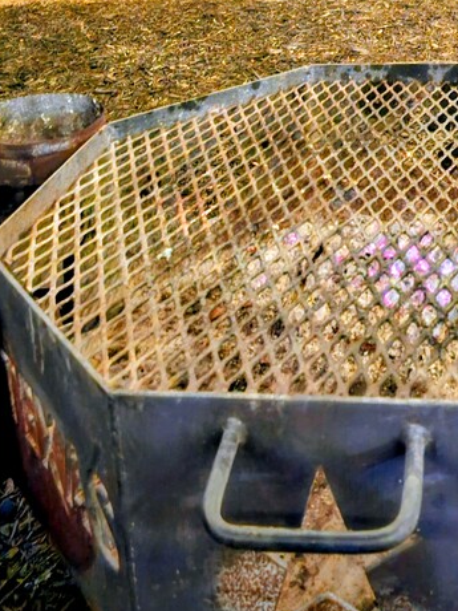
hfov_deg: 26.3
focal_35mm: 54
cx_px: 390
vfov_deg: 31.6
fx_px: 953
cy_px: -57
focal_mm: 6.3
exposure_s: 1/15
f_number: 1.7
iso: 1600
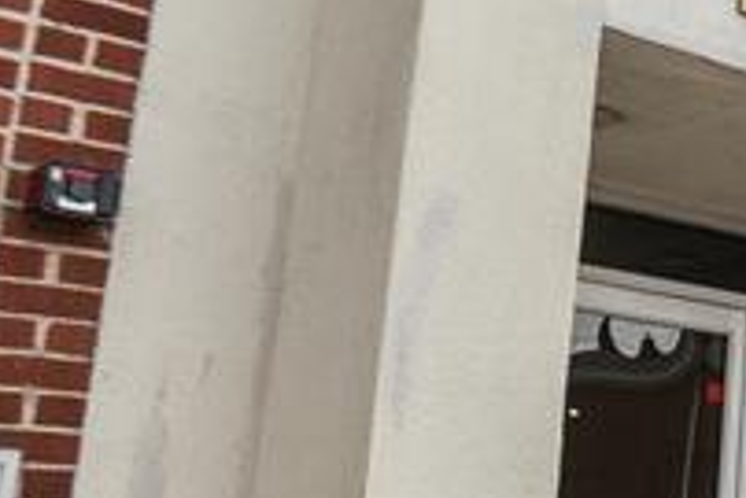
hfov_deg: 22.2
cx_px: 1108
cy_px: 188
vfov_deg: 18.0
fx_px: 1576
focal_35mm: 76
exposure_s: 1/320
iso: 100
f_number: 5.6
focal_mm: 10
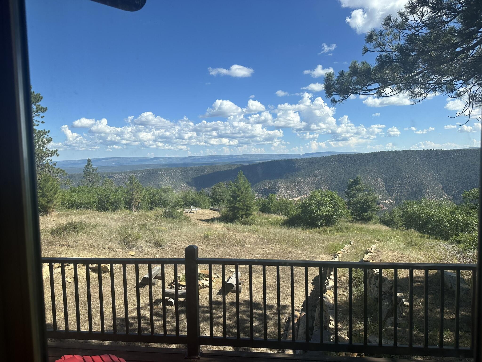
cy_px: 181
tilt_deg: -3.2
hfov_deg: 71.6
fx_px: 334
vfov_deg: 56.8
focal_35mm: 24
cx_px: 241
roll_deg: +0.6
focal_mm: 6.86
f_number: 1.78
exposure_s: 1/2882
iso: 80
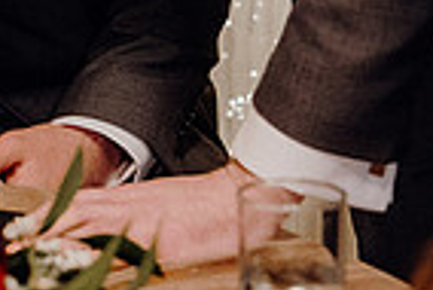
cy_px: -154
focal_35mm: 262
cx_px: -348
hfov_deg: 7.6
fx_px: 3154
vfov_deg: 5.2
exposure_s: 1/160
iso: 4000
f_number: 3.5
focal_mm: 64
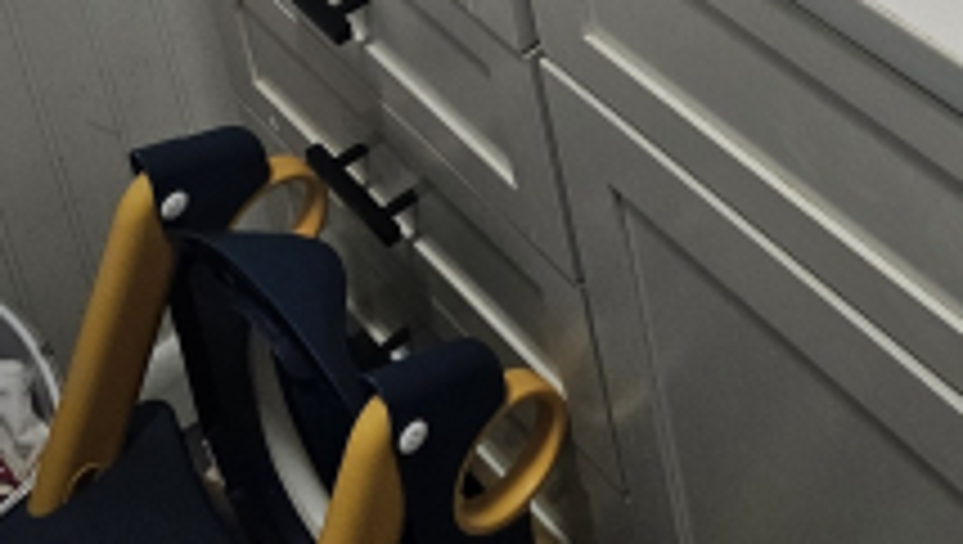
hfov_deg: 25.4
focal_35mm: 78
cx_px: 1030
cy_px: -798
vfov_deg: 12.1
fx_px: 1994
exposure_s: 1/120
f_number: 1.7
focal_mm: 6.3
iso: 200
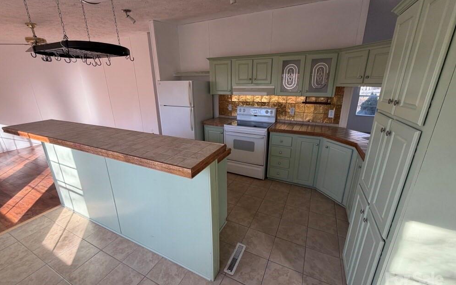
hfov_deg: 101.5
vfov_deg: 74.8
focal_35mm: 15
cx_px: 229
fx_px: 186
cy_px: 142
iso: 100
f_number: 2.2
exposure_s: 1/121
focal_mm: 2.22
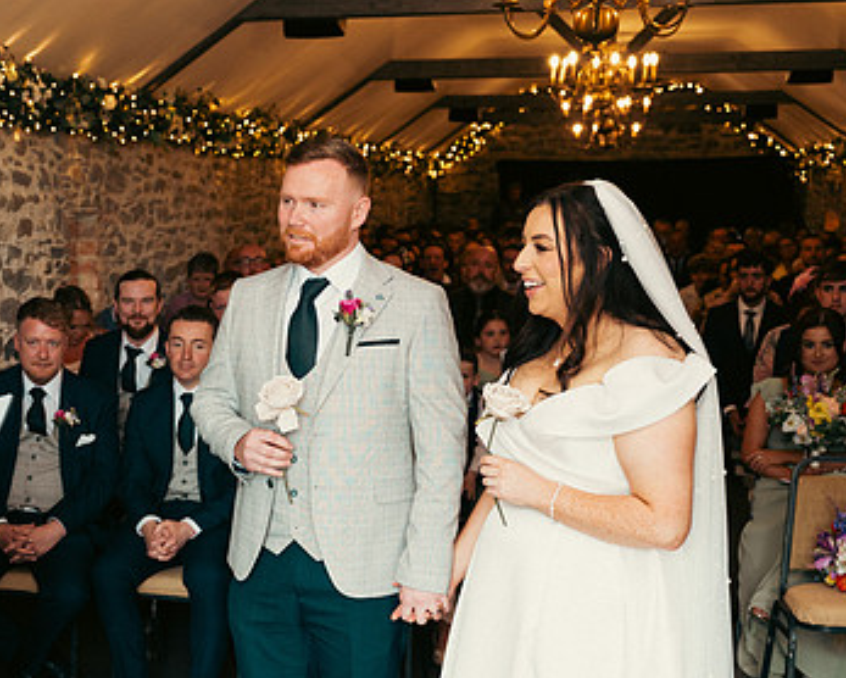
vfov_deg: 26.1
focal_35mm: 58
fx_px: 1453
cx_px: 232
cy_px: 469
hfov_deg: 32.0
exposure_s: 1/160
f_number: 3.5
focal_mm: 37
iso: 800
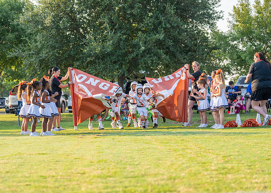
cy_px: 102
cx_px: 139
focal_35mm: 83
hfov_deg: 24.0
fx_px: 638
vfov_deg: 17.2
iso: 400
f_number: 2.8
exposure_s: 1/2000
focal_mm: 70
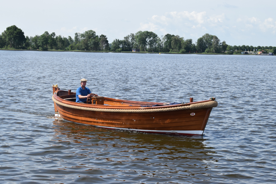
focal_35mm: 82
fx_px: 633
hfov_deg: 24.6
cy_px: 92
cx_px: 138
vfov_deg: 16.6
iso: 640
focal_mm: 55
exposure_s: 1/320
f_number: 18
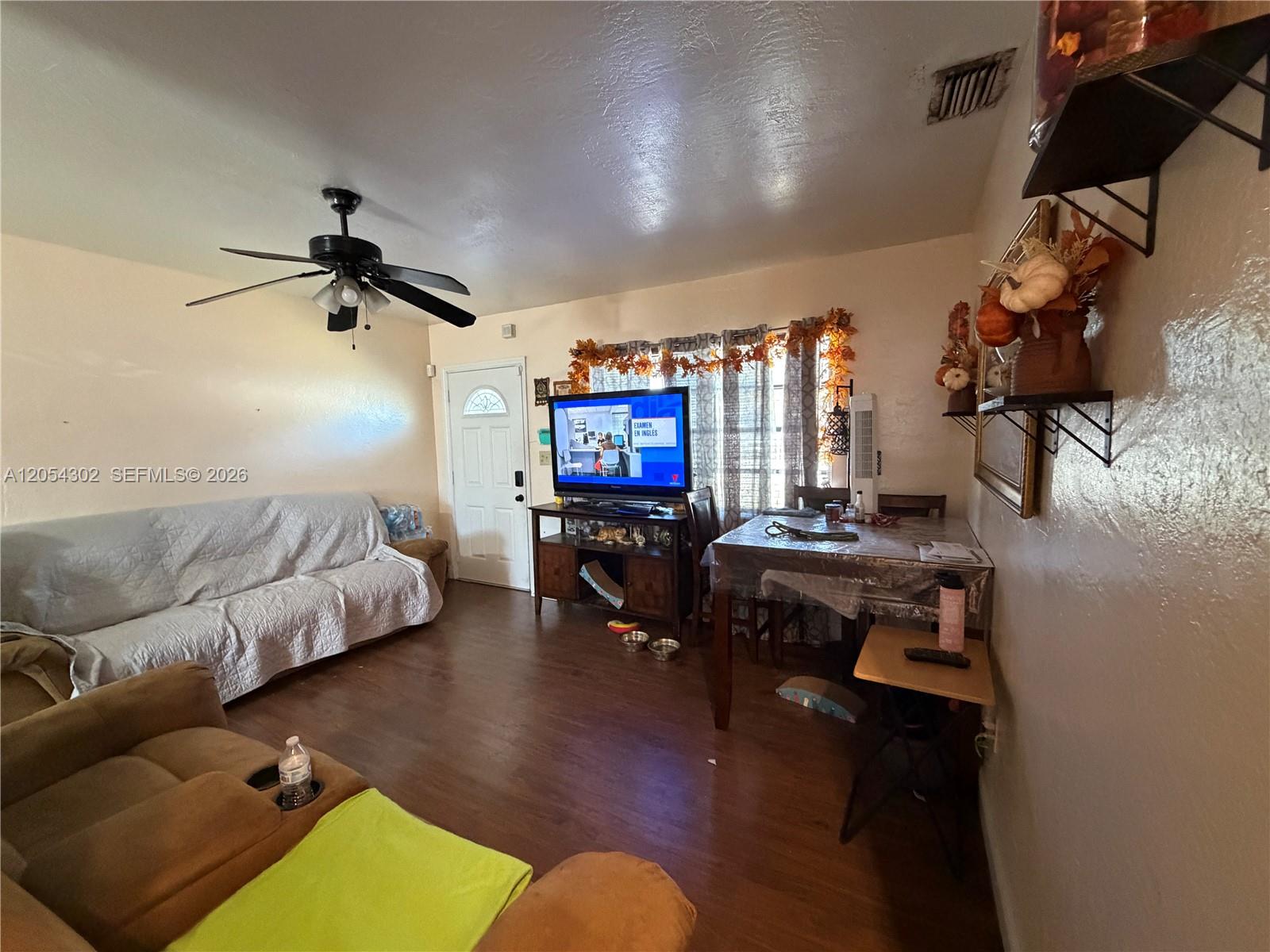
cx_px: 635
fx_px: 514
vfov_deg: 85.7
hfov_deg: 102.1
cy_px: 476
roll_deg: +0.0
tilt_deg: -5.1
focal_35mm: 14
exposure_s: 1/60
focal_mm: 2.22
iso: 1000
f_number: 2.2
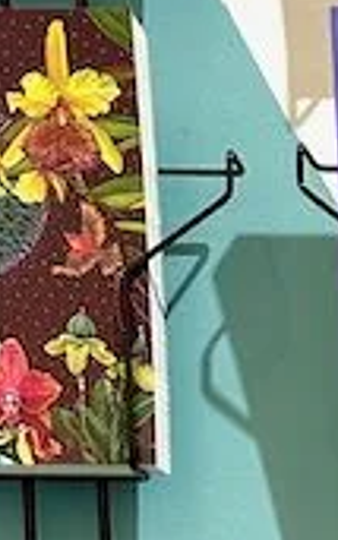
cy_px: 998
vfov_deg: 15.0
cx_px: 739
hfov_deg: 10.0
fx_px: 1752
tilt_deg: -5.0
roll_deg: +0.8
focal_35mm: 119
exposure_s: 1/100
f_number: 1.78
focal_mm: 6.86
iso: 200
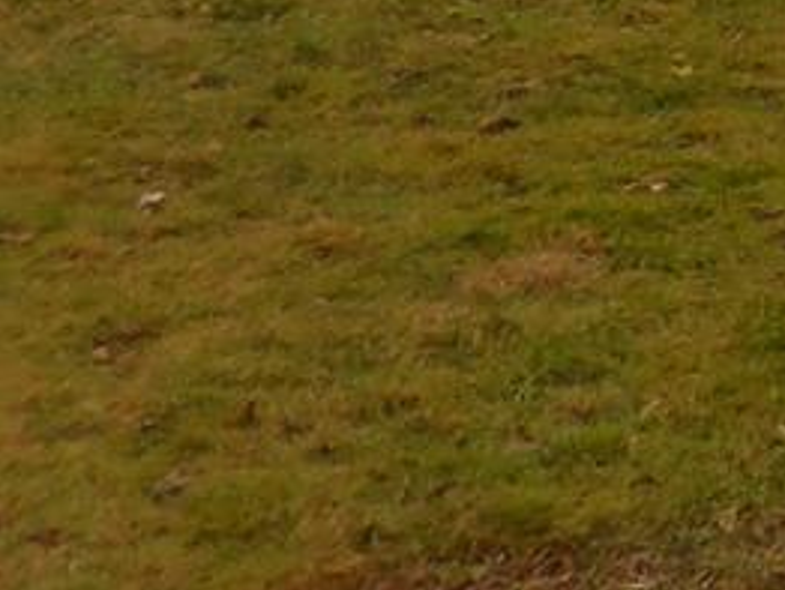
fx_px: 3246
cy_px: -982
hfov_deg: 11.2
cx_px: 1957
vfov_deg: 9.0
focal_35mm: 143
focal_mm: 4.5
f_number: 3.3
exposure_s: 1/400
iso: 125
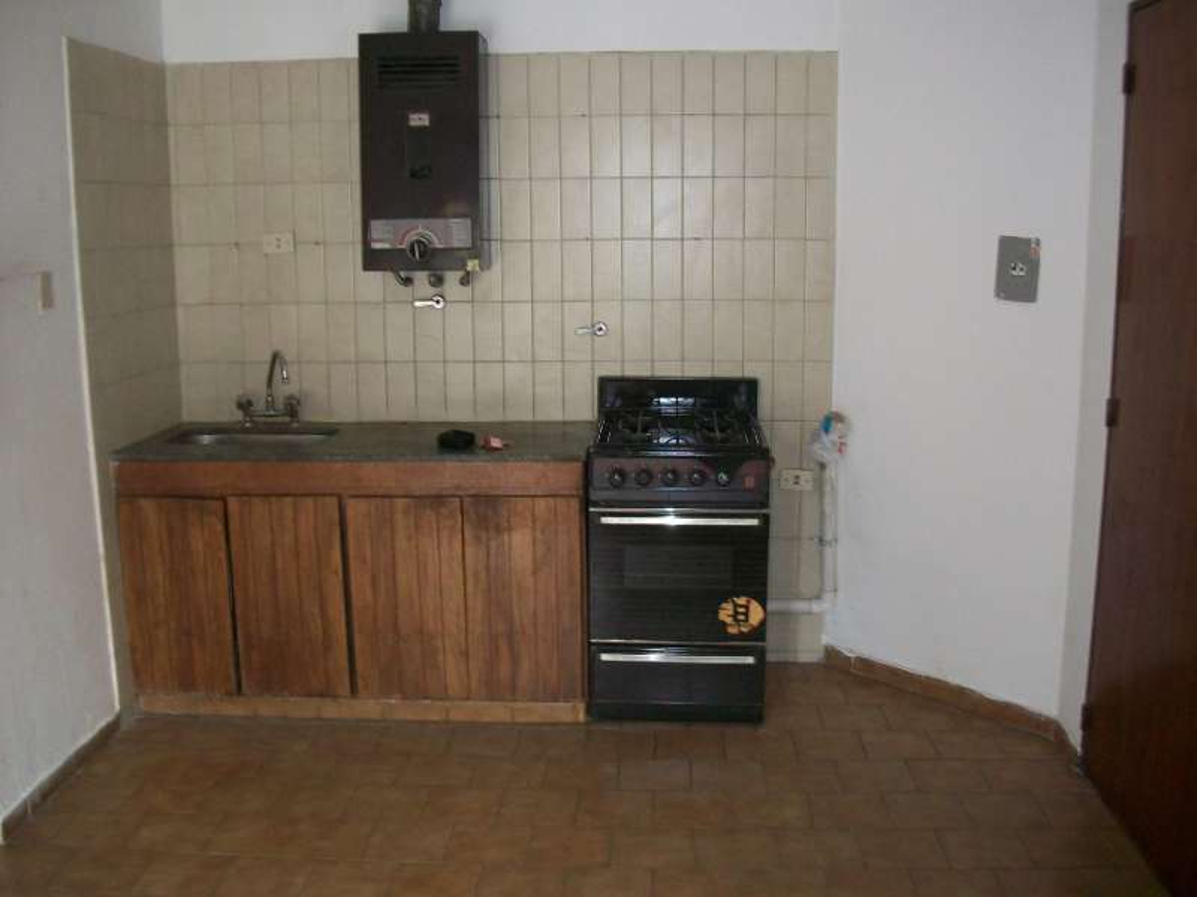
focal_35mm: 32
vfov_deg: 44.2
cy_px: 448
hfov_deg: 56.8
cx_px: 598
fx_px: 1107
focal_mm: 5.7
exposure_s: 1/30
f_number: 2.9
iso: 160
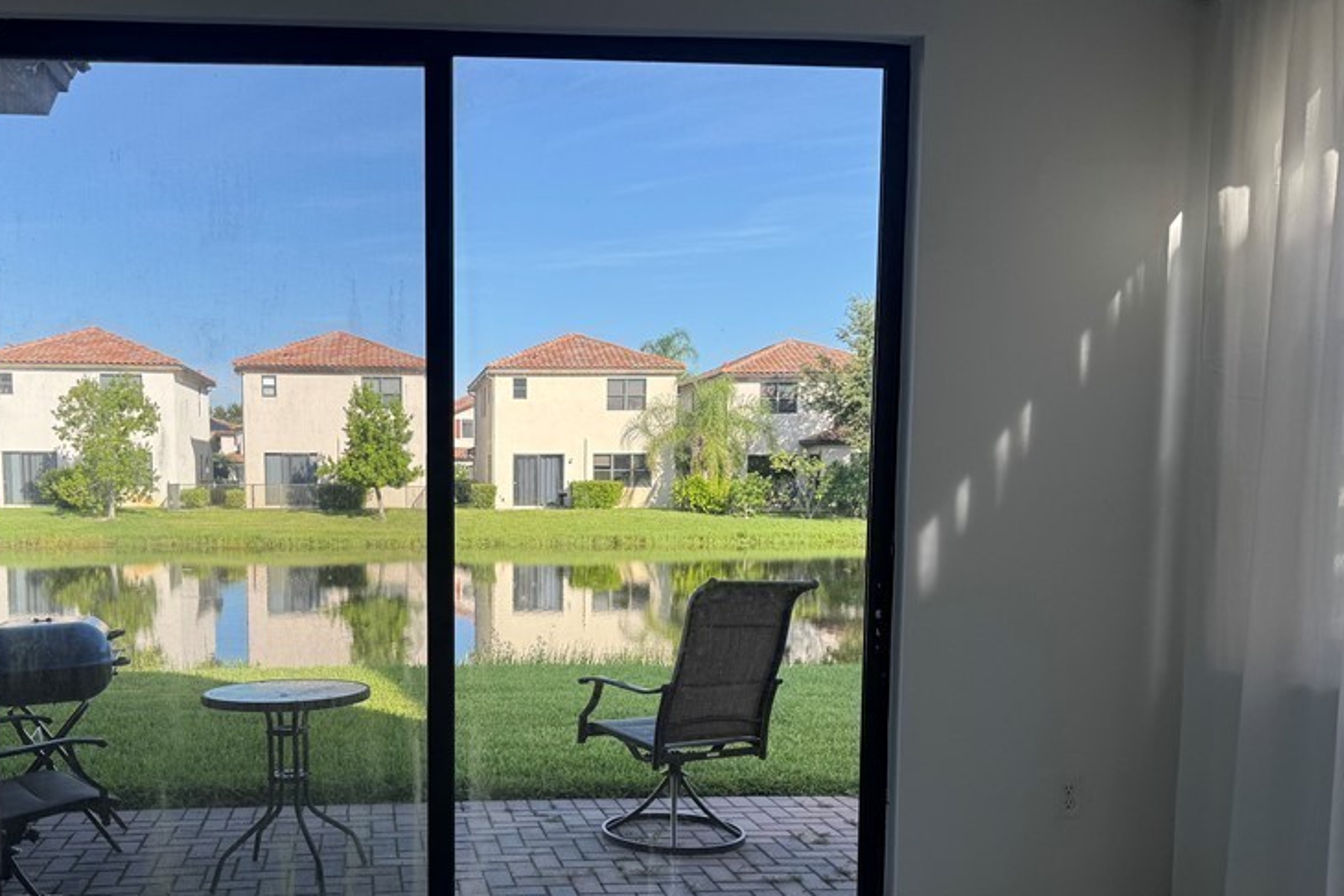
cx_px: 477
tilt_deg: -6.8
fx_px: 1307
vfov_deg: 37.4
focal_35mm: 35
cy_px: 611
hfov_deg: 53.6
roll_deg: +0.0
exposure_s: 1/888
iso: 80
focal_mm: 6.76
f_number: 1.78
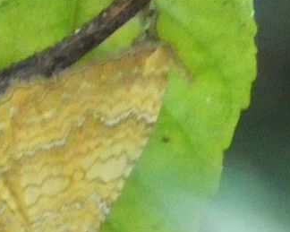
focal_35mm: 1999
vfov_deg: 0.8
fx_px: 17152
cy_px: 194
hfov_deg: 1.0
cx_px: -13
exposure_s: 1/15
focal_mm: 139.4
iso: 1600
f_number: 5.6
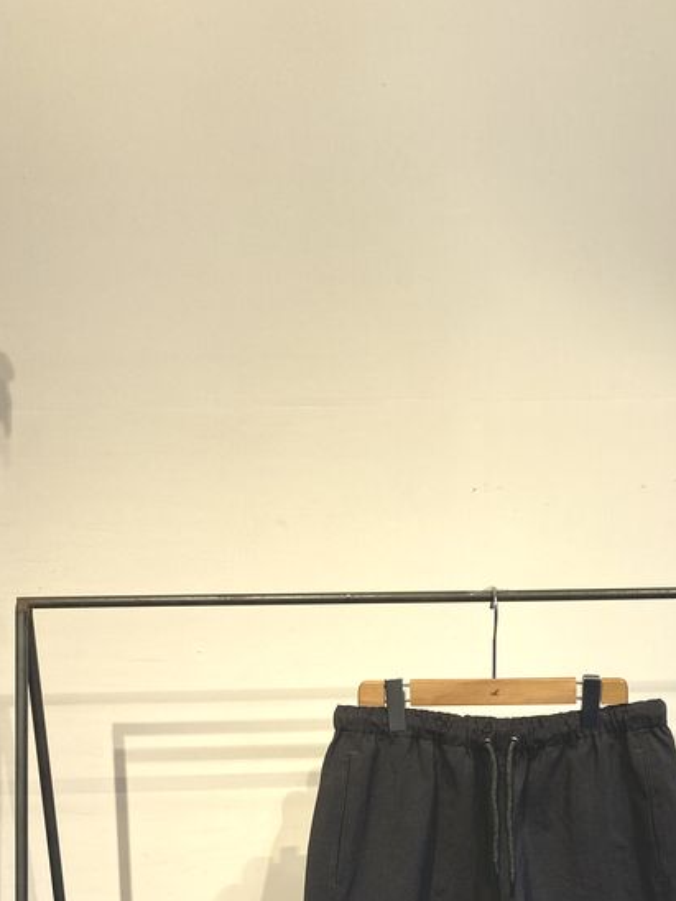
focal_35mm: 46
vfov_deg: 39.7
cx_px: 499
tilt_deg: -7.4
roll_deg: +0.3
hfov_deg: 31.0
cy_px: 709
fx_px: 1198
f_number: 1.8
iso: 50
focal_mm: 3.99
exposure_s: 1/50
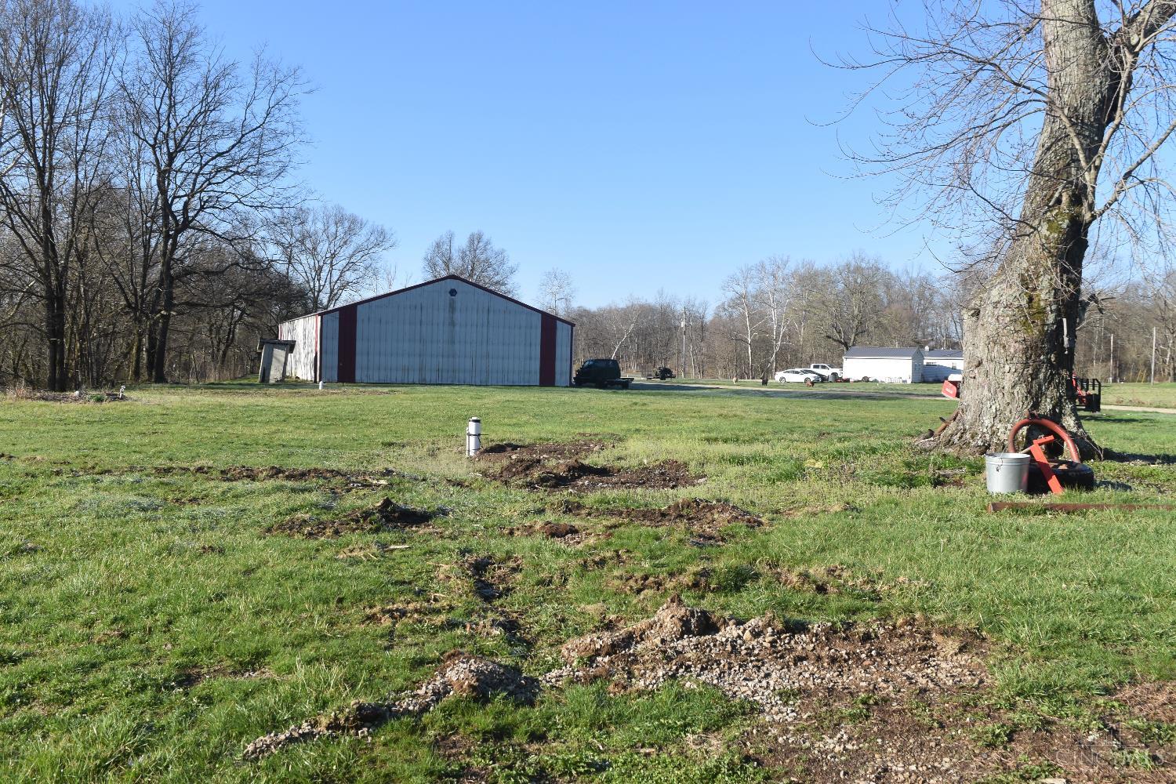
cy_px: 392
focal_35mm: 33
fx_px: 1078
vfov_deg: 40.0
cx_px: 588
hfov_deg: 57.2
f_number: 9
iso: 200
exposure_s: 1/320
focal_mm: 22
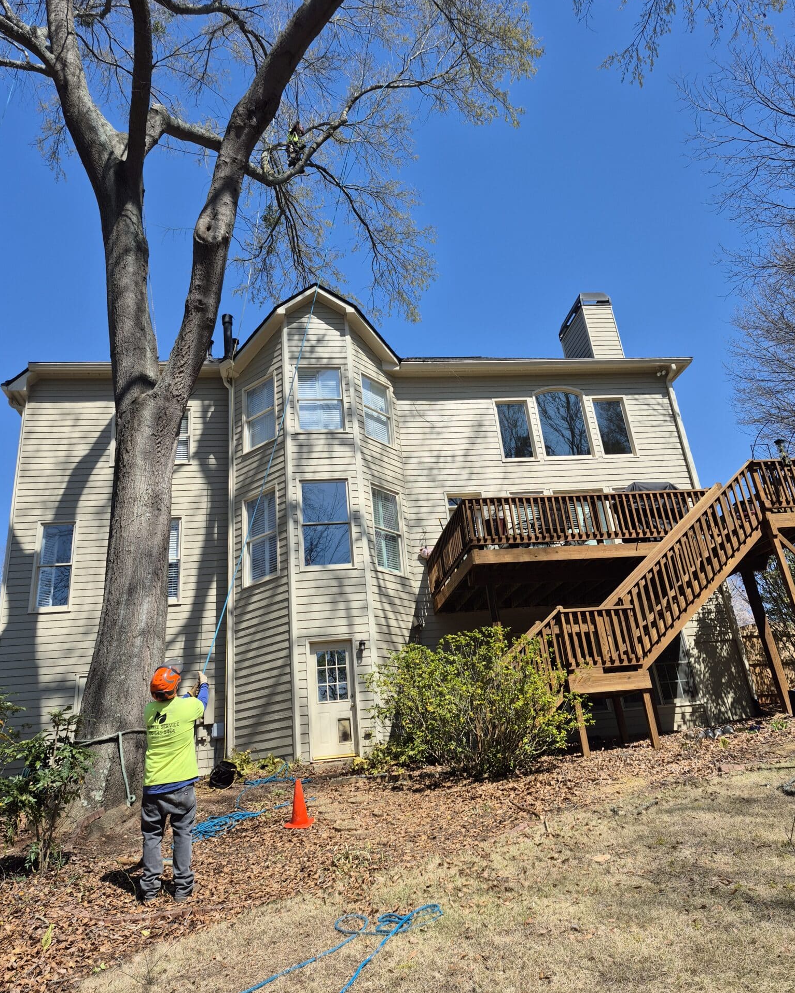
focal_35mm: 24
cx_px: 397
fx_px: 706
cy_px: 467
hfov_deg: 58.8
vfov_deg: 70.2
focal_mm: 5.4
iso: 25
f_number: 1.8
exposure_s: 1/1524
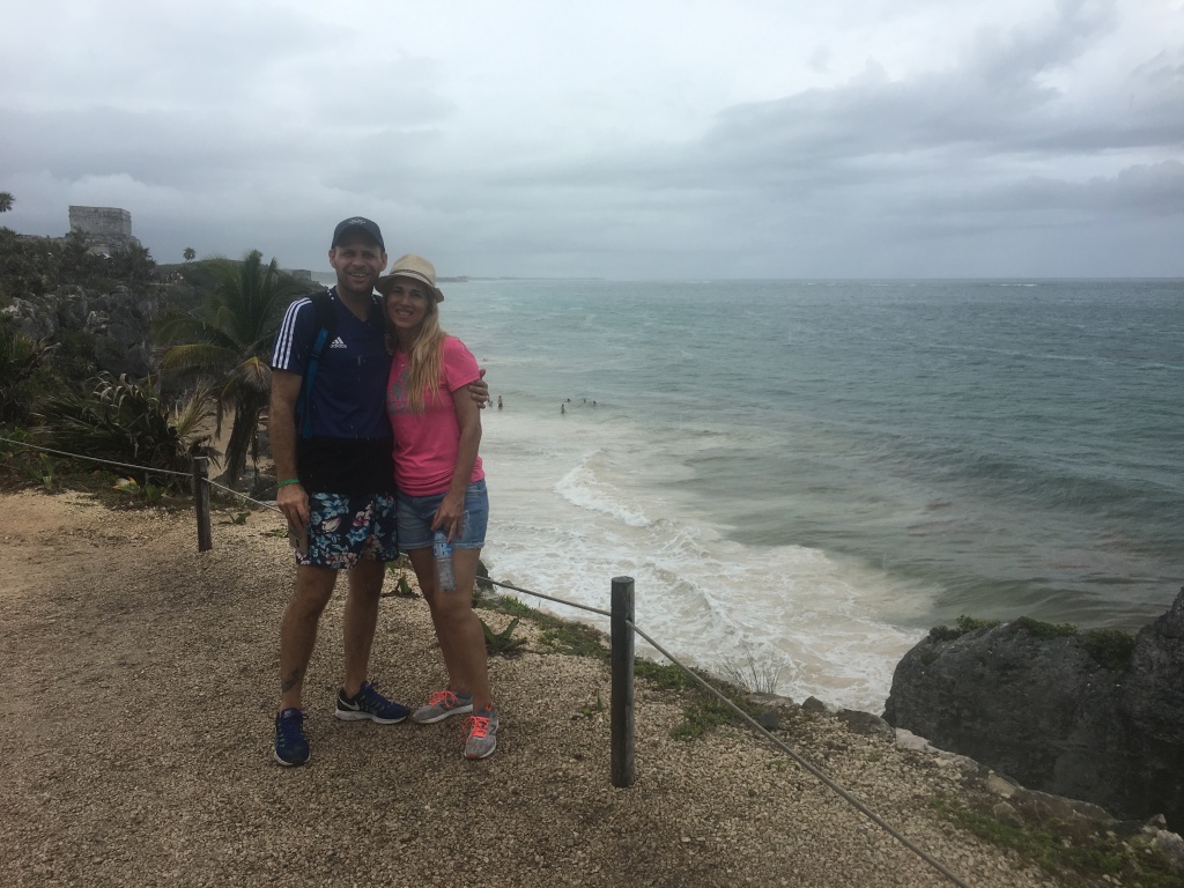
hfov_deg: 61.7
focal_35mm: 29
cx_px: 592
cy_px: 444
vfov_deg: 48.2
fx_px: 992
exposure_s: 1/986
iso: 25
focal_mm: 4.15
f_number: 2.2
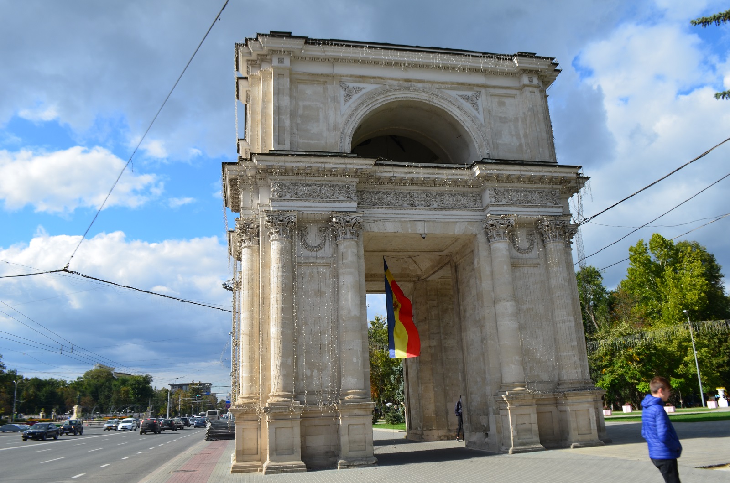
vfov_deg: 47.7
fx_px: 546
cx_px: 365
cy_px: 242
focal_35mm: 27
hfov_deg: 67.5
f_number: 11
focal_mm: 18
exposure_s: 1/125
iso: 125
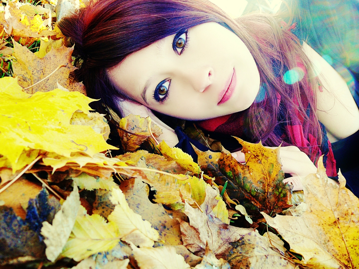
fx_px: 363
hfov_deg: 52.6
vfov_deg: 40.7
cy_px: 134
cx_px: 180
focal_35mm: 35
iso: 100
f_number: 2.8
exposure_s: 1/100
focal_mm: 7.4
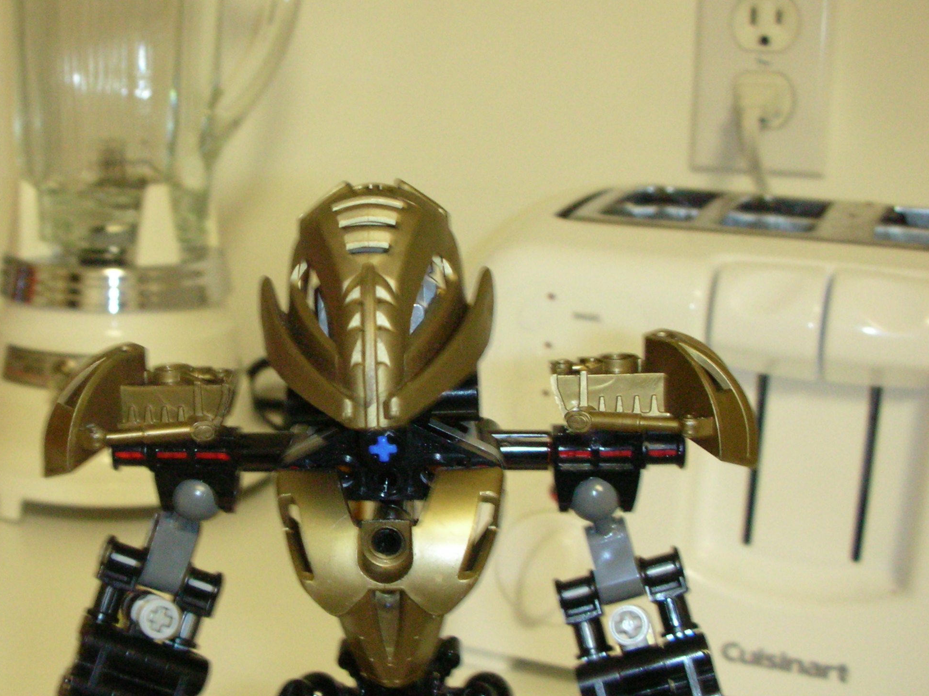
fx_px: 1368
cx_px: 257
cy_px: 342
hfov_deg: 36.8
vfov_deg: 28.6
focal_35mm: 51
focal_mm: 5.8
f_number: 3
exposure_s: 1/11.2
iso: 200
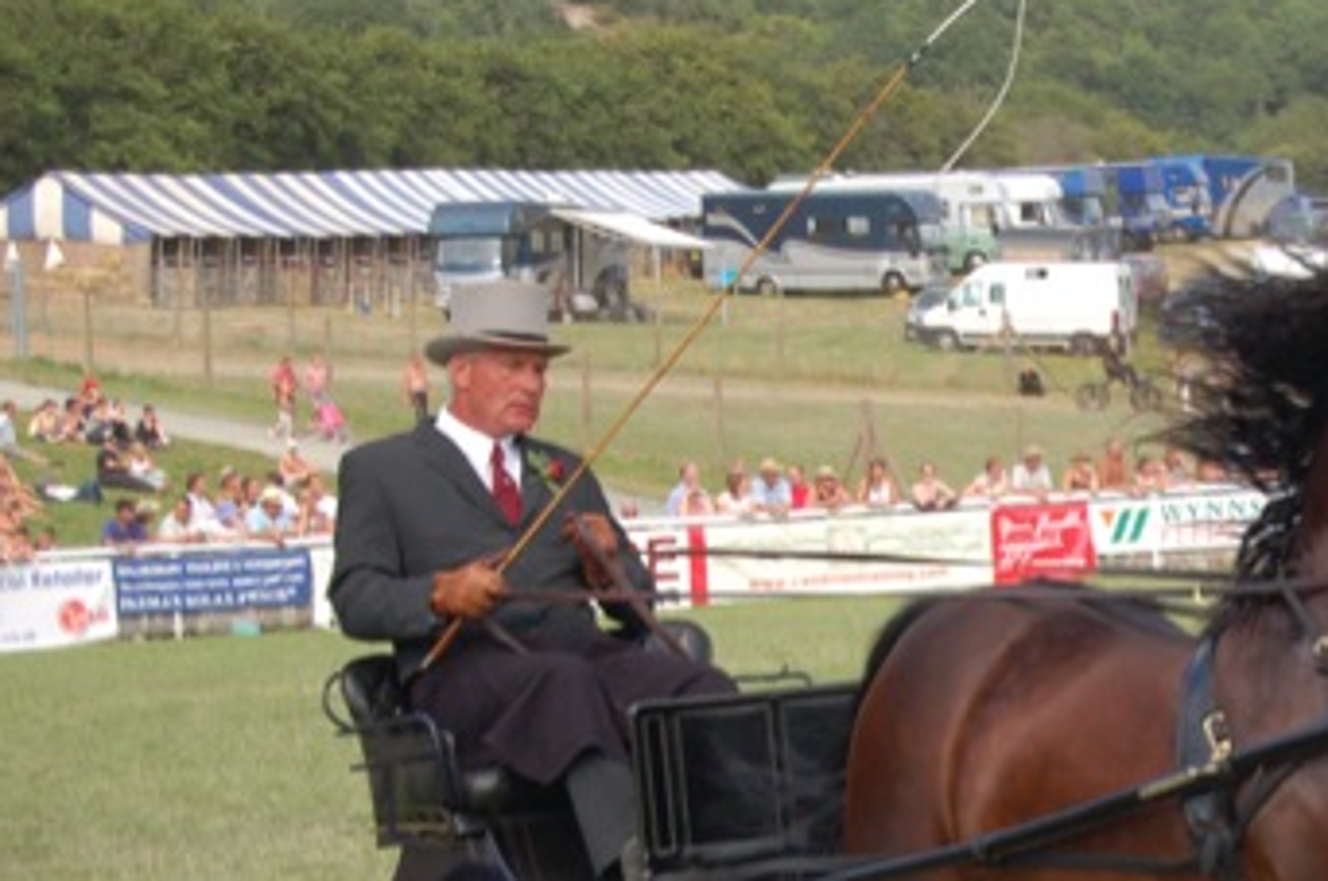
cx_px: 1157
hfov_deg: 15.7
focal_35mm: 129
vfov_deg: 10.5
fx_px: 4752
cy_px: 778
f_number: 9
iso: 400
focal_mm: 46
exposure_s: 1/320
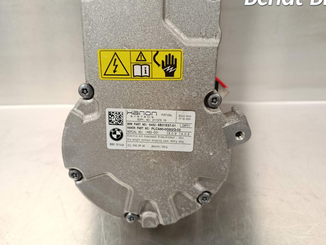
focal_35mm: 26
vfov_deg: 53.1
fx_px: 245
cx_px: 160
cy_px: 117
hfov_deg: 67.3
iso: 1163
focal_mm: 5.24
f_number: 1.7
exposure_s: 1/50
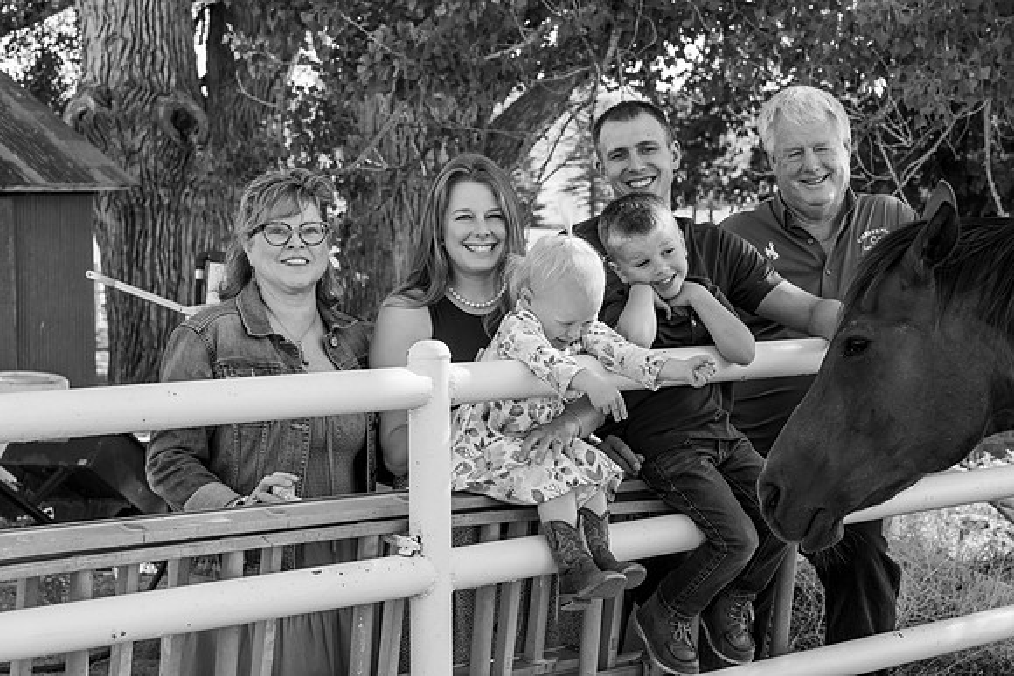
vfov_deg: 16.1
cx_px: 507
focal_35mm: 85
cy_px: 338
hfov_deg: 23.9
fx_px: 2395
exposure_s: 1/500
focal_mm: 85
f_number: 10
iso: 800
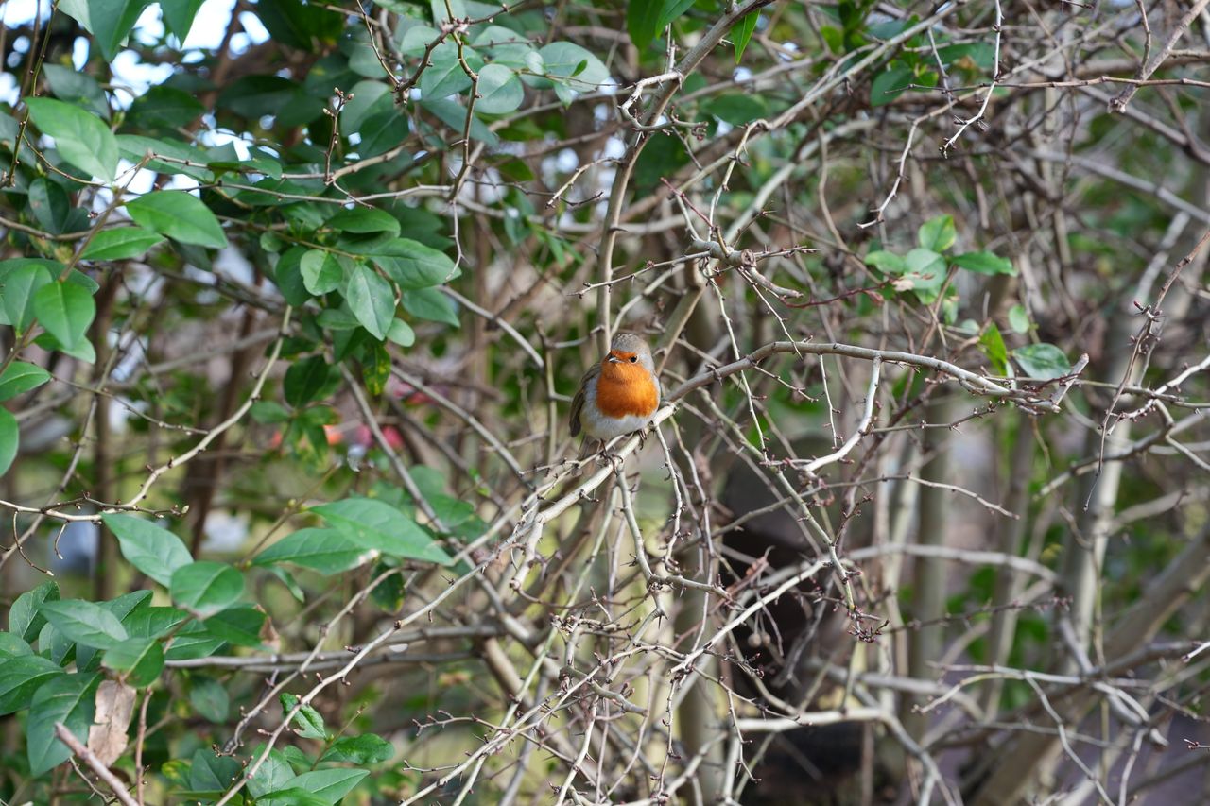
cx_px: 605
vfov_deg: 19.5
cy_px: 403
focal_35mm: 70
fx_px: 2352
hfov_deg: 28.8
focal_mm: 70
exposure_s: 1/160
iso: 400
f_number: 4
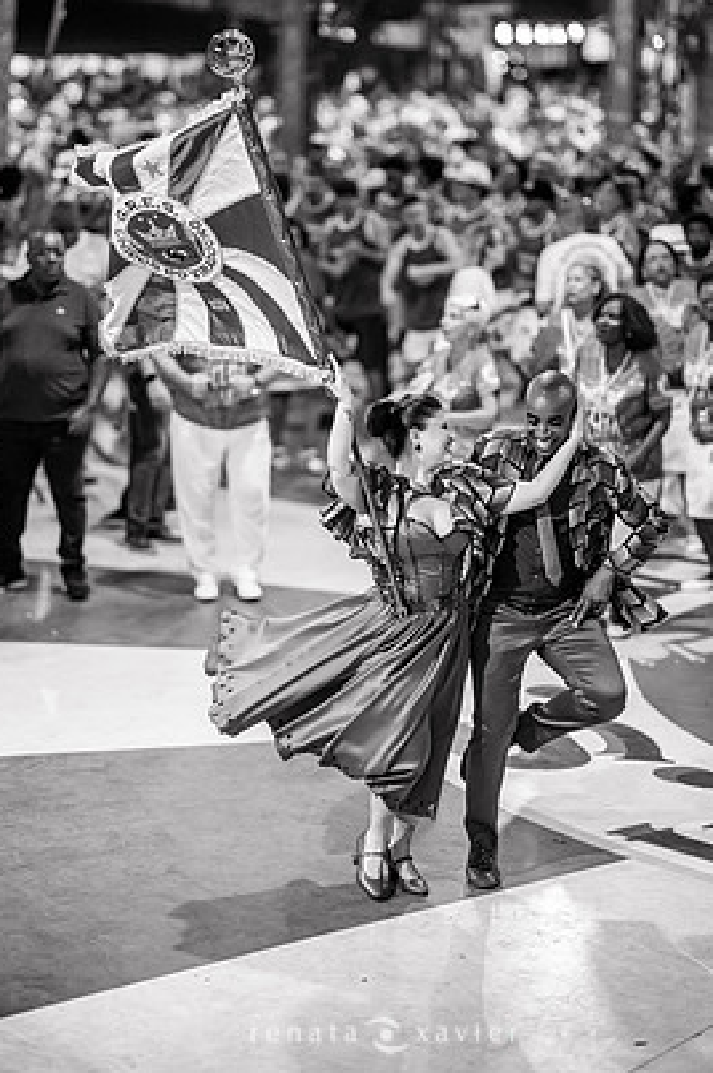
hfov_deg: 14.4
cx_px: 380
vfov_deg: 21.5
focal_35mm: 95
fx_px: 2827
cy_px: 482
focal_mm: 85
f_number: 1.2
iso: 1000
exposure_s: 1/800
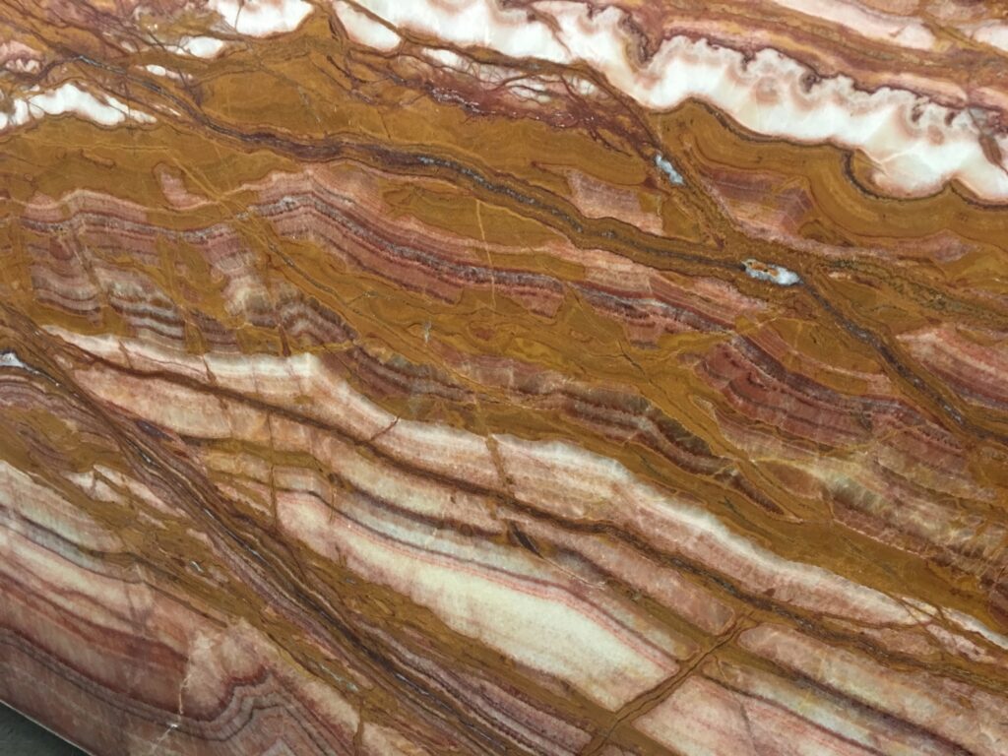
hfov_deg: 61.7
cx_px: 504
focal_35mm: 29
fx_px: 844
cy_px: 378
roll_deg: -0.5
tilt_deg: -32.5
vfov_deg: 48.2
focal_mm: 4.15
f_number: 2.2
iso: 64
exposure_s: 1/4
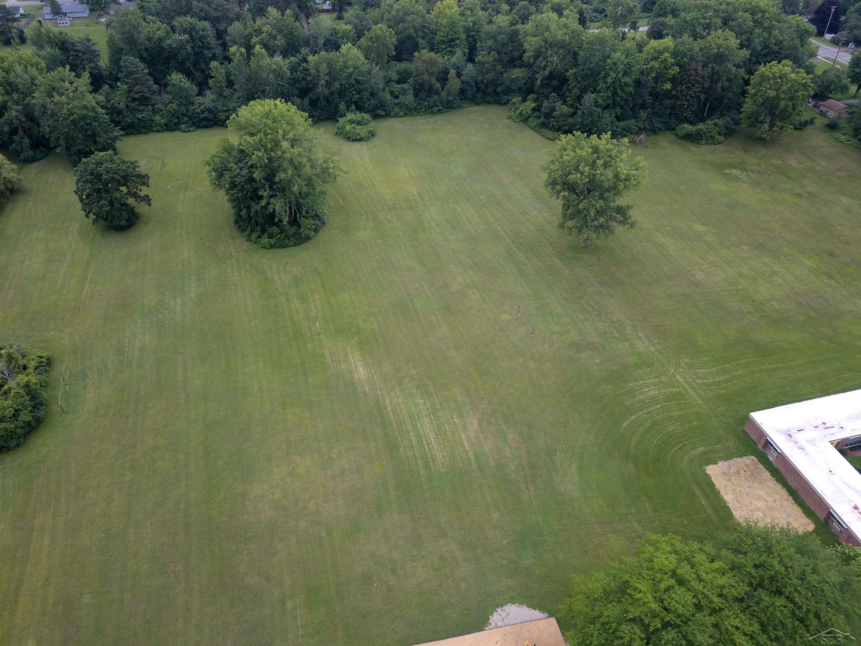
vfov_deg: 53.1
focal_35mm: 26
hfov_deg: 67.3
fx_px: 647
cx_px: 430
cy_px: 323
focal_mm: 4.73
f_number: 2.2
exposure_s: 1/240
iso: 100
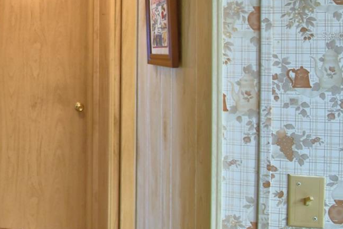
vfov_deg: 34.4
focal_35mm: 37
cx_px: -54
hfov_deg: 39.7
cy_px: 34
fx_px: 352
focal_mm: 10
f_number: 4.5
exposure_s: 1/30
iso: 500
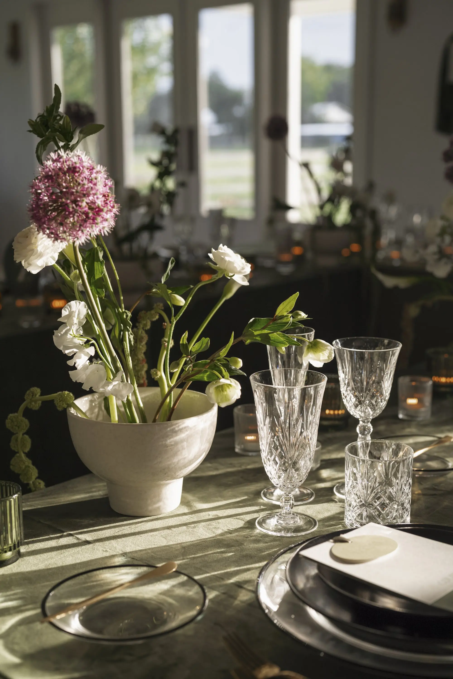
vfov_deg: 39.6
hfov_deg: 27.0
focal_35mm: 50
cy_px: 340
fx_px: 944
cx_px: 226
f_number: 3.2
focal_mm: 50
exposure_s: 1/640
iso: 400
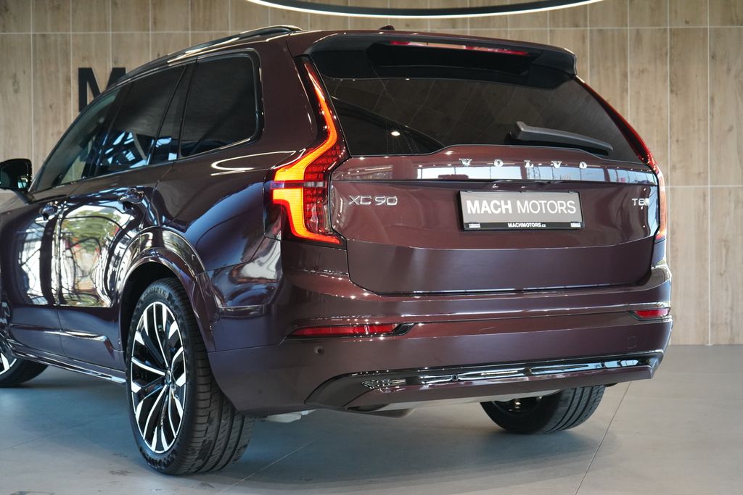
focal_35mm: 57
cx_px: 372
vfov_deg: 23.8
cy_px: 248
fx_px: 1177
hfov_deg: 35.0
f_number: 5
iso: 5000
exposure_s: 1/160
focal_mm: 57
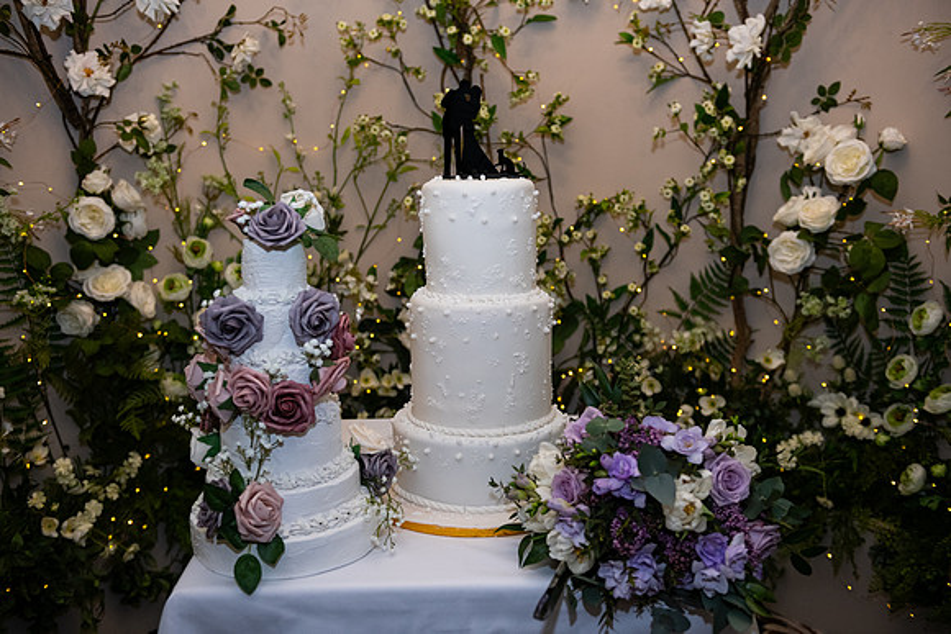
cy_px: 317
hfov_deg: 54.4
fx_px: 925
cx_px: 476
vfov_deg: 37.9
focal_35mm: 35
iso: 800
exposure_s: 1/160
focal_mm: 35
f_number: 3.5
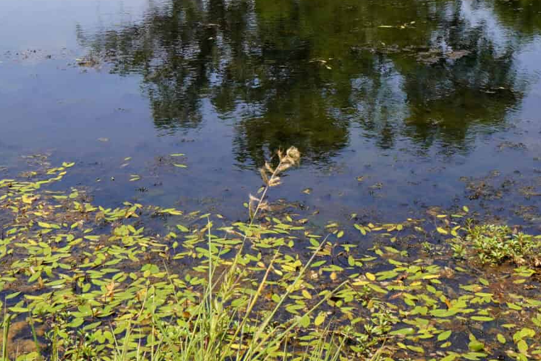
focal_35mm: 69
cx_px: 339
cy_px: -93
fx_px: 1037
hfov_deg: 29.1
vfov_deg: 18.5
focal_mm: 16
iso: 100
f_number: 9
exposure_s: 1/125
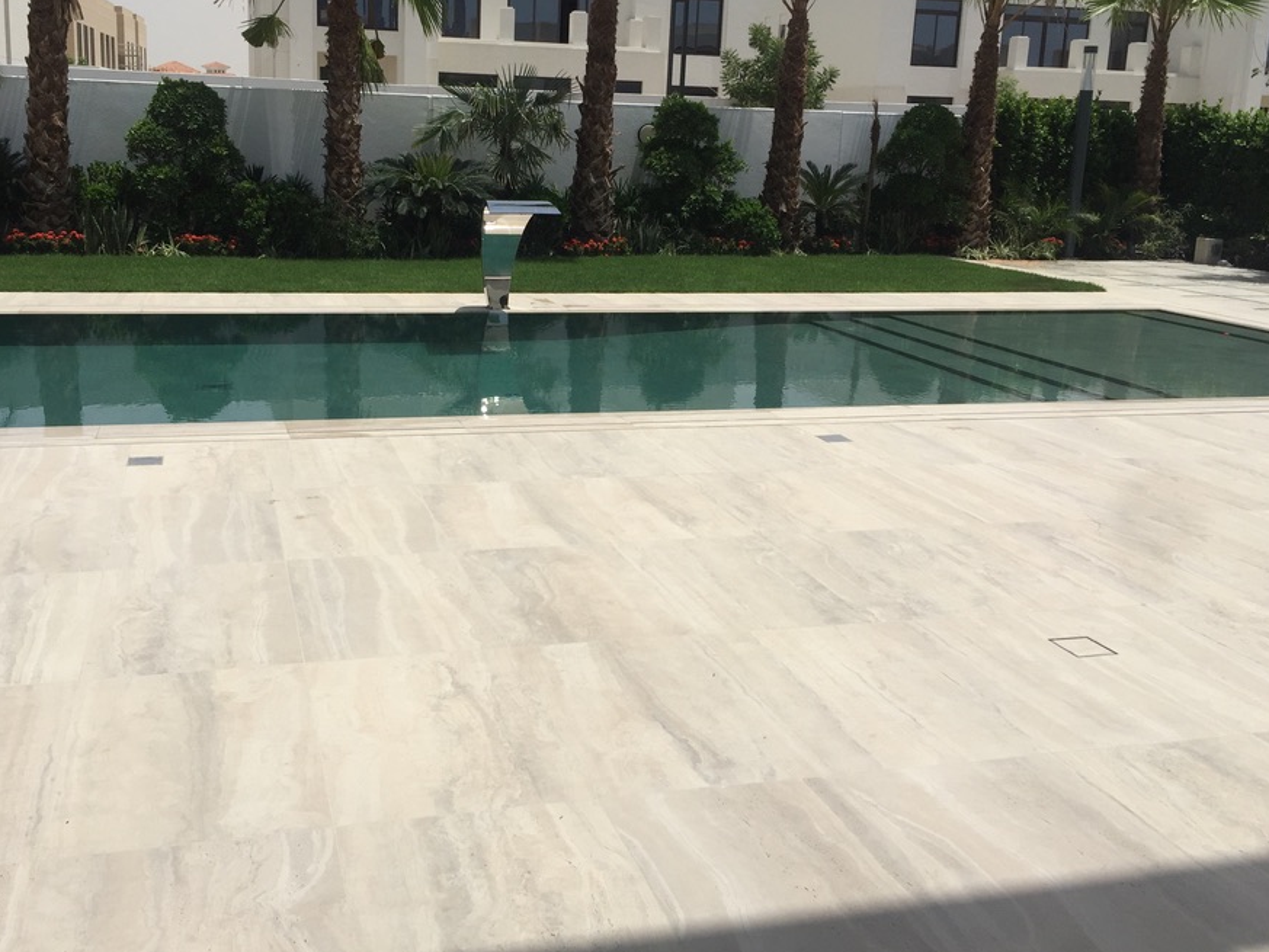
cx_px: 552
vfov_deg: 41.7
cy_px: 416
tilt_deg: -10.8
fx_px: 1247
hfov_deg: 53.8
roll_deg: -3.5
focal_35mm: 34
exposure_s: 1/4405
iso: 32
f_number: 2.2
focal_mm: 4.15
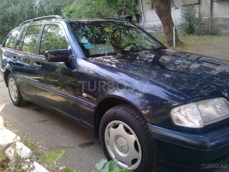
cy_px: 86
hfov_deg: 58.4
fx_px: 205
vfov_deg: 45.4
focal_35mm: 31
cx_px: 114
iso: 64
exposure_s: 1/60
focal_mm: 3.3
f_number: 2.2
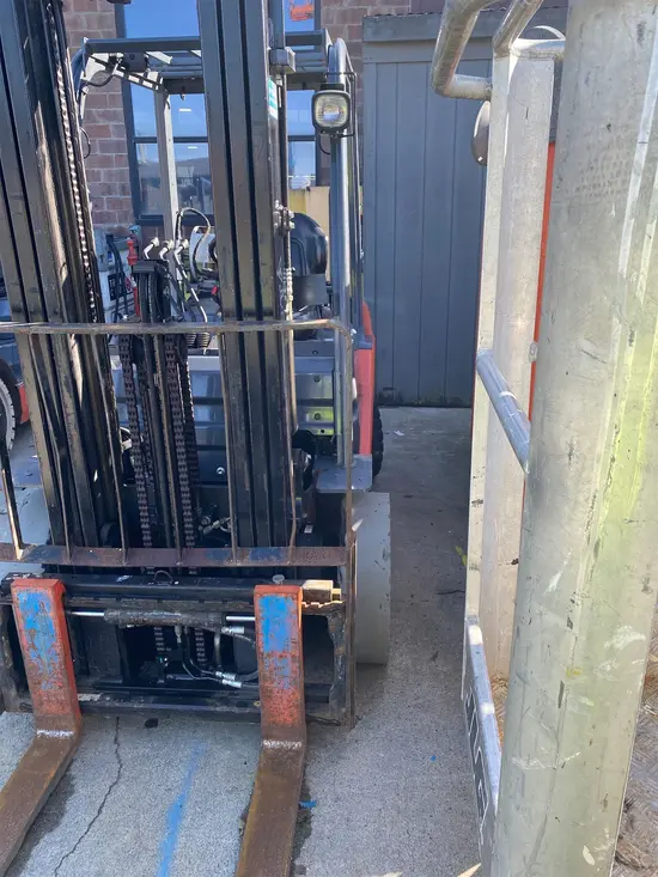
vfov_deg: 67.3
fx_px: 659
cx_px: 329
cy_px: 438
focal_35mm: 26
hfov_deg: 53.1
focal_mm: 4.25
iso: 32
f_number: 1.8
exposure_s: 1/349
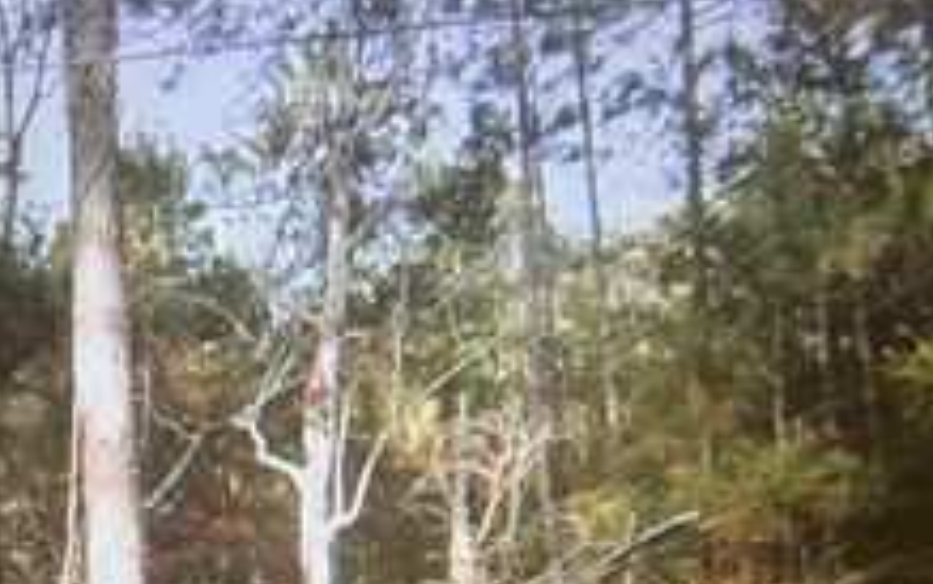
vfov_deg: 19.3
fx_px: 1602
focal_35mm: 63
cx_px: 162
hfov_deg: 31.5
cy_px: 727
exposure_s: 1/60
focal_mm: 5.7
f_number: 1.5
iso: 125
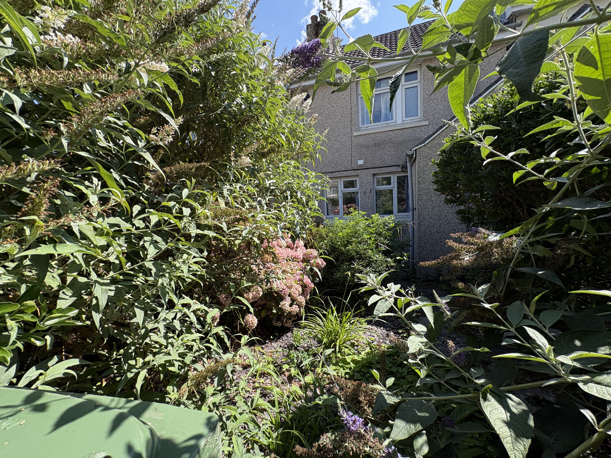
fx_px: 247
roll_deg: +3.3
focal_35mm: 14
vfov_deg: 85.7
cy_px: 229
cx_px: 306
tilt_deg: -4.5
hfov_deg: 102.1
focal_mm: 2.22
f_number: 2.2
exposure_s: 1/641
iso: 40
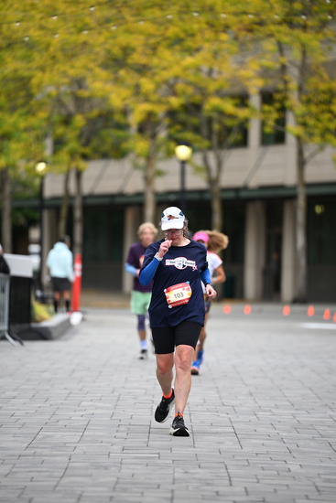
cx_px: 168
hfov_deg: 6.9
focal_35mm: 200
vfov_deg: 10.3
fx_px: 2798
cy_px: 252
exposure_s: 1/2500
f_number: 2.8
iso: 640
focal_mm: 200
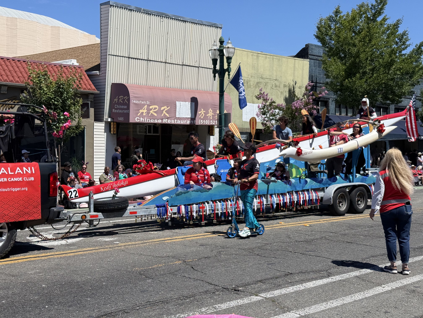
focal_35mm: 48
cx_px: 212
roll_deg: -0.5
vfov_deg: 30.3
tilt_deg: -0.5
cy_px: 159
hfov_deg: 39.7
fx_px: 587
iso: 64
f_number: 1.78
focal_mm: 6.76
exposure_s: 1/5587
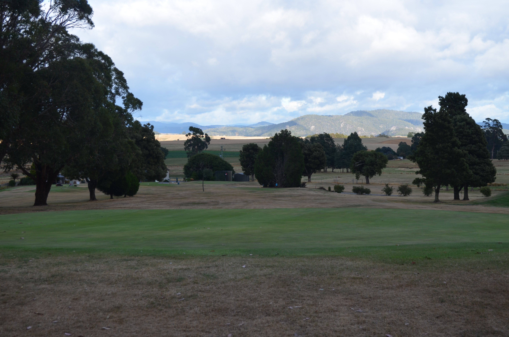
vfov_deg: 22.5
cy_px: 168
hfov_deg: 33.5
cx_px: 254
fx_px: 847
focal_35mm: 60
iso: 100
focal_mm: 40
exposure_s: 1/180
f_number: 6.7
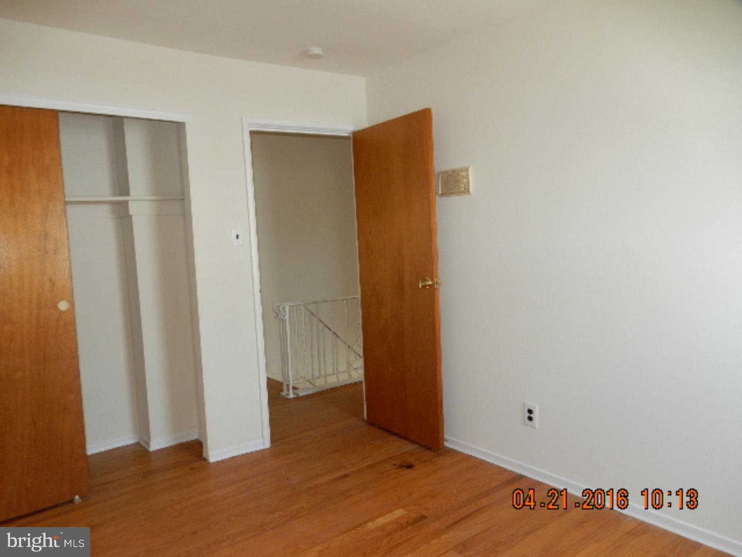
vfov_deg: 54.9
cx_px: 371
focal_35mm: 25
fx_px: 536
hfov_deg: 69.4
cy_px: 278
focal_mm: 4.5
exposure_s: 1/30
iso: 200
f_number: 3.7
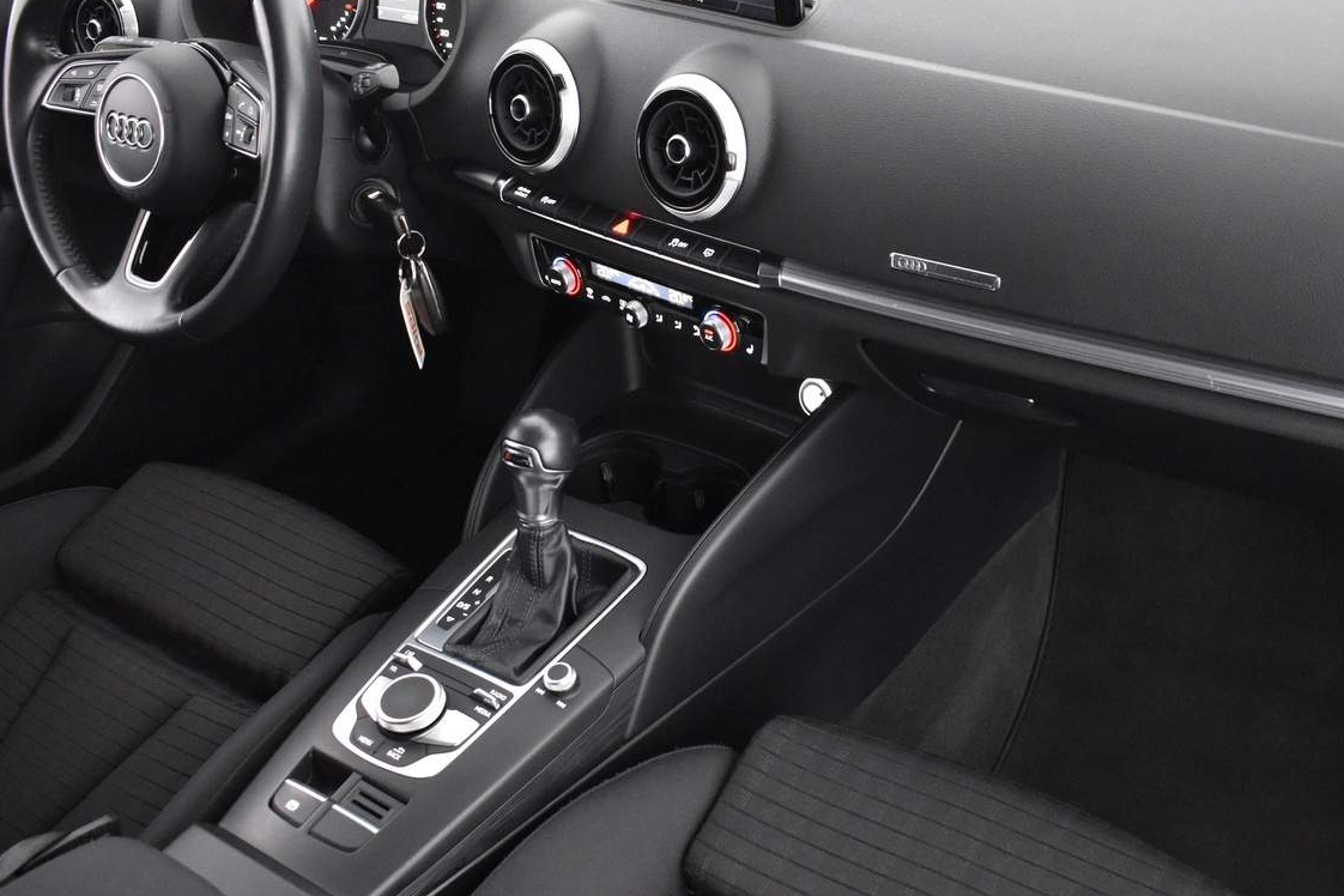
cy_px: 461
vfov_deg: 34.2
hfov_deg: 49.5
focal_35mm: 39
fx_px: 1456
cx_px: 737
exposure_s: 1/25
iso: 3200
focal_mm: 18
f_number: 3.5
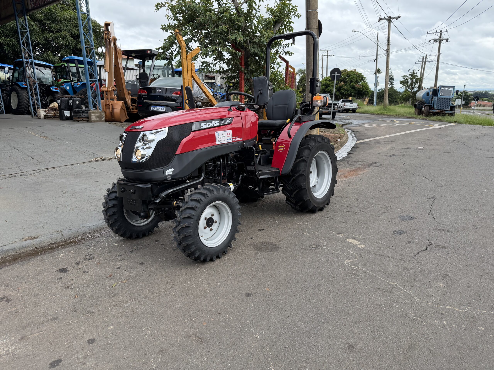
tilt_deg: -14.7
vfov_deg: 56.8
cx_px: 247
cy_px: 185
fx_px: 343
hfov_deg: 71.6
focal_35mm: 24
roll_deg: +0.3
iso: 100
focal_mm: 6.76
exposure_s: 1/1464
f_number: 1.78
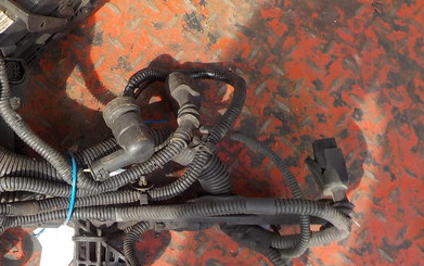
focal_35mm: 52
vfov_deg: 24.9
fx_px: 601
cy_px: 156
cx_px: 91
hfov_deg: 37.6
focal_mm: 4.1
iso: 125
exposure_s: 1/200
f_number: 3.3
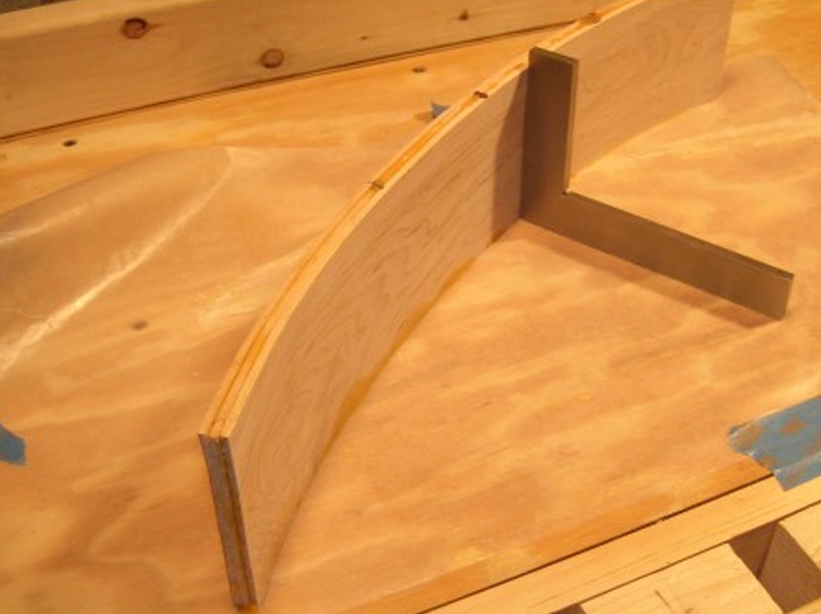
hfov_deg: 41.2
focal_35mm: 46
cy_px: 313
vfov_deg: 31.4
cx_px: 457
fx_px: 1090
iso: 99
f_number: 2.9
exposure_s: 1/29.5
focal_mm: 5.7
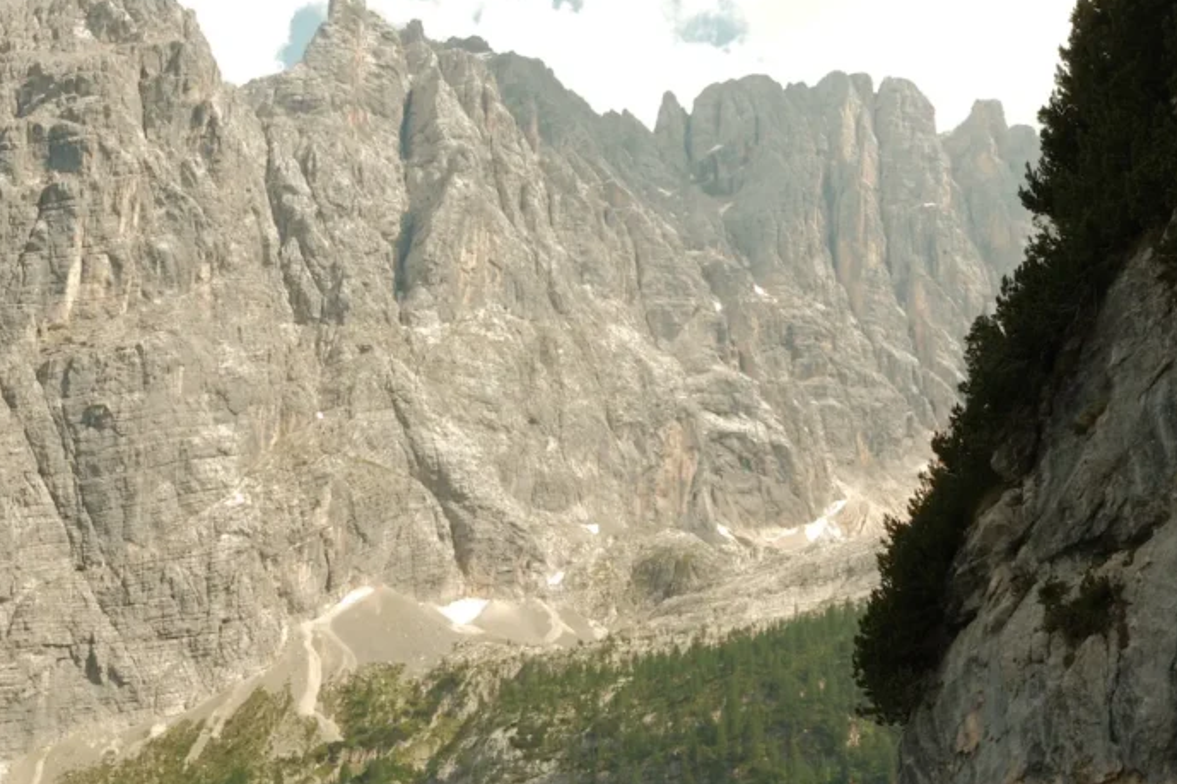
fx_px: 1700
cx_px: 492
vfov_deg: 25.8
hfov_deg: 38.1
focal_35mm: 52
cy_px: 536
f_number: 16
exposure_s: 1/25
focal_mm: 23
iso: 64
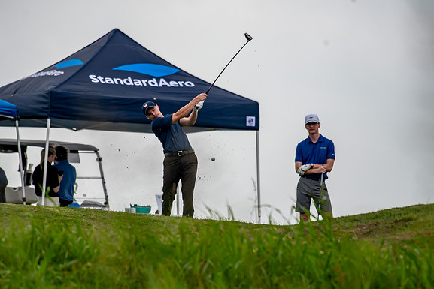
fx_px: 7090
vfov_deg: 2.3
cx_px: 217
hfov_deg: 3.5
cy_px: 144
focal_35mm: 588
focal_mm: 390
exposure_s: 1/2000
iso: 360
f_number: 5.6
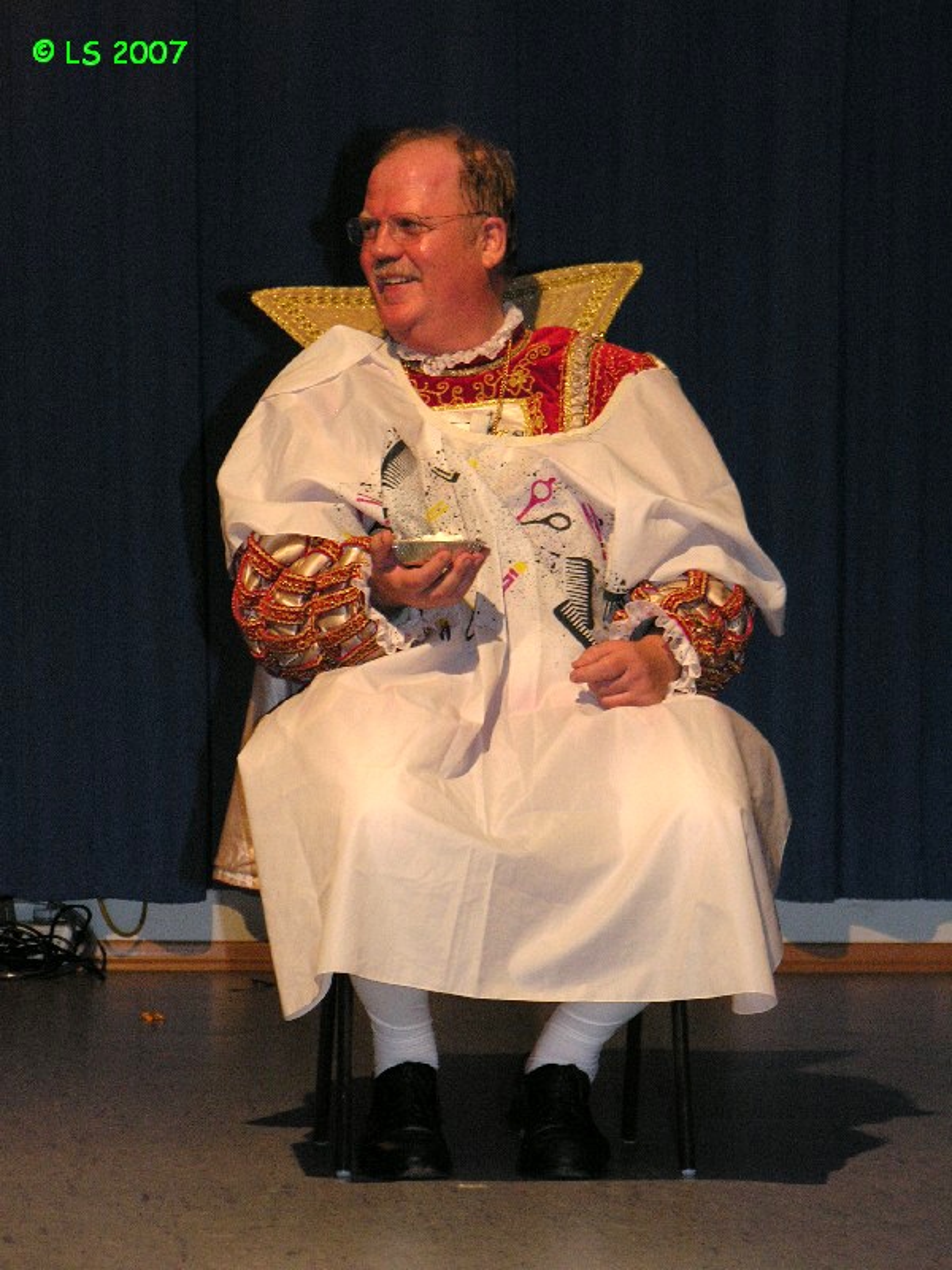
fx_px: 6417
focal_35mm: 175
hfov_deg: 8.5
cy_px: 635
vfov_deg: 11.3
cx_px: 476
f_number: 4
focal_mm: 44.5
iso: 200
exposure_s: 1/30
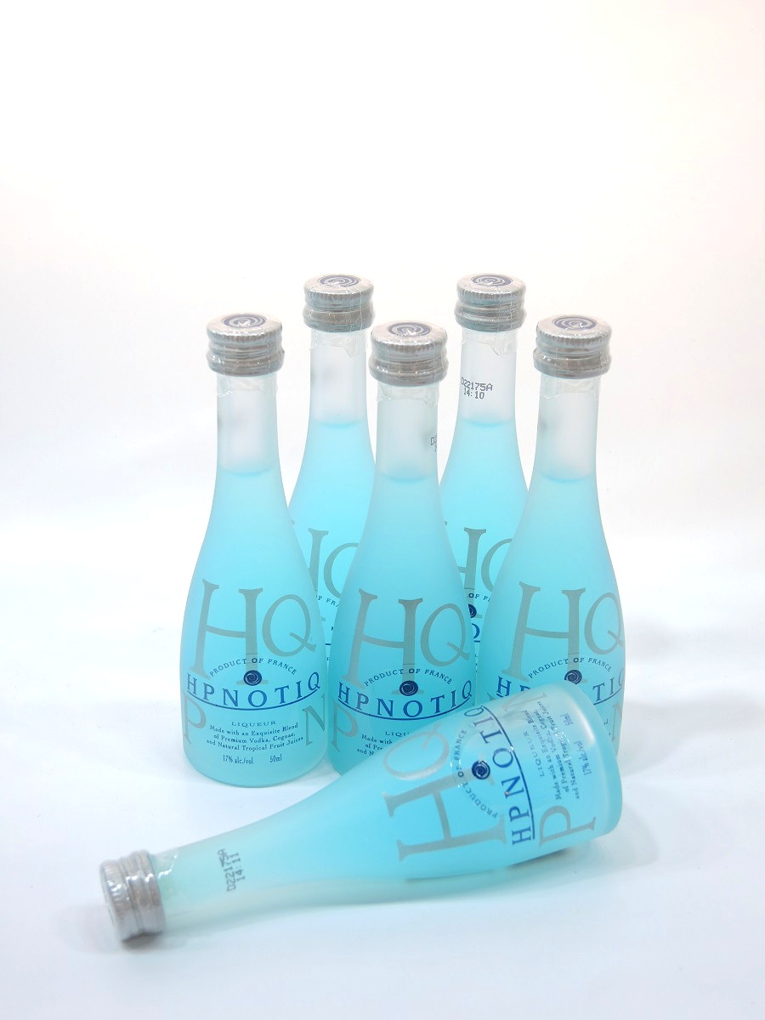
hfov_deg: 29.1
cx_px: 382
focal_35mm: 50
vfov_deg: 38.2
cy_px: 510
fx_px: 1473
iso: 80
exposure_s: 1/50
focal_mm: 11
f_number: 2.8
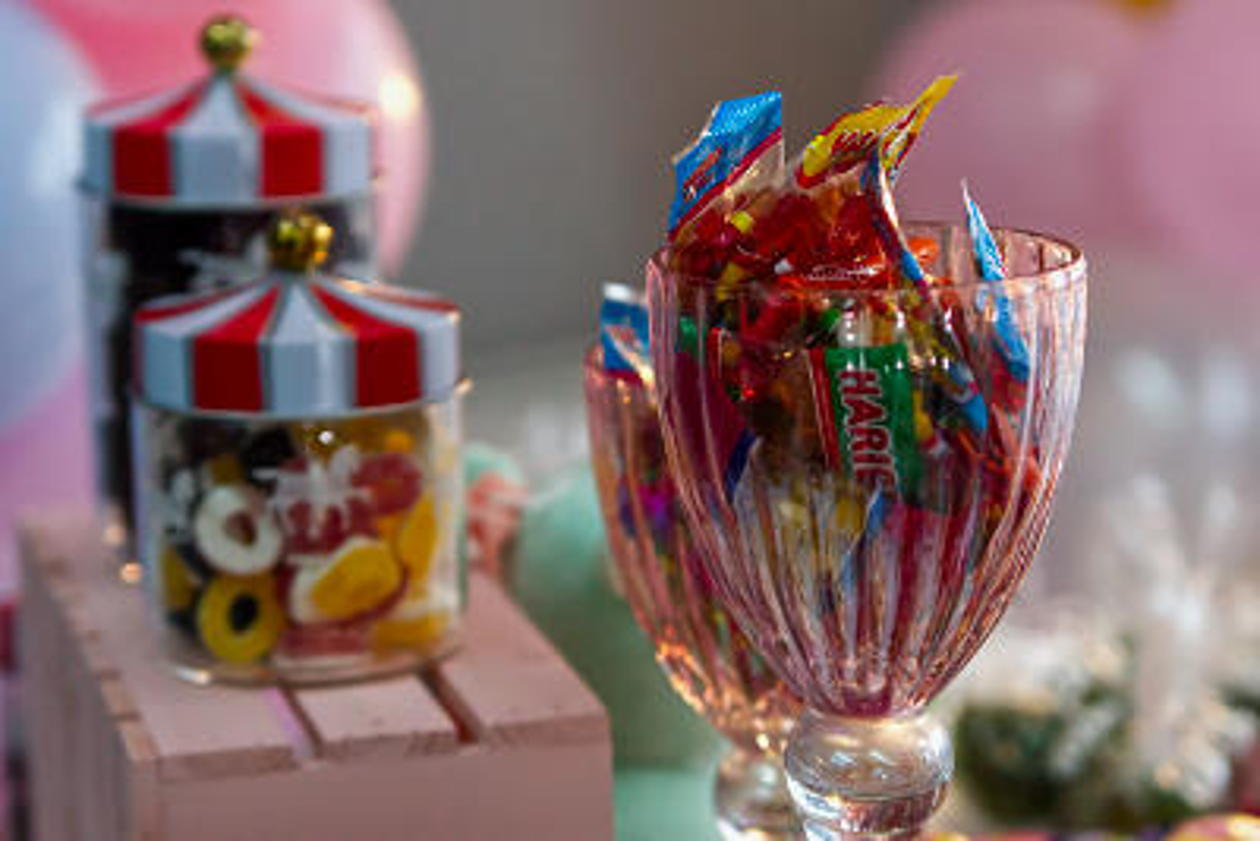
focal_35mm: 112
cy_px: 420
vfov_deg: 12.2
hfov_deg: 18.2
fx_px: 3939
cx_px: 630
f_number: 3.2
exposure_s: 1/800
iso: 800
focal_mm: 75
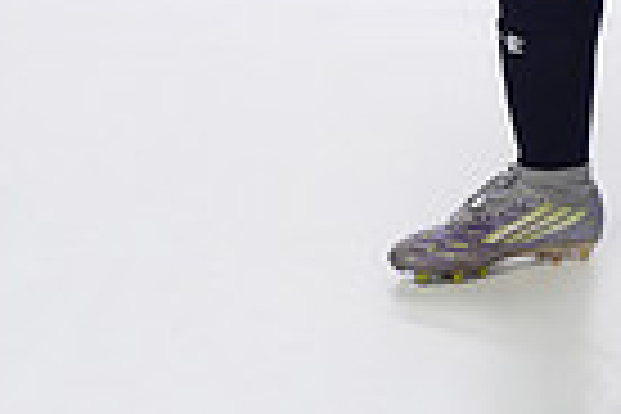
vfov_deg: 7.0
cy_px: -531
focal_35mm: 186
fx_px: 3208
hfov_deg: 10.9
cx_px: 666
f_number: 8
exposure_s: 1/250
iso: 800
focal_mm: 57
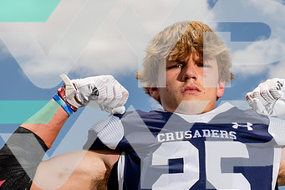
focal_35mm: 125
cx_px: 186
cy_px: 144
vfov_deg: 10.9
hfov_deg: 16.4
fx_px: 989
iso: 100
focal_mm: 70
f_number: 11
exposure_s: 1/250
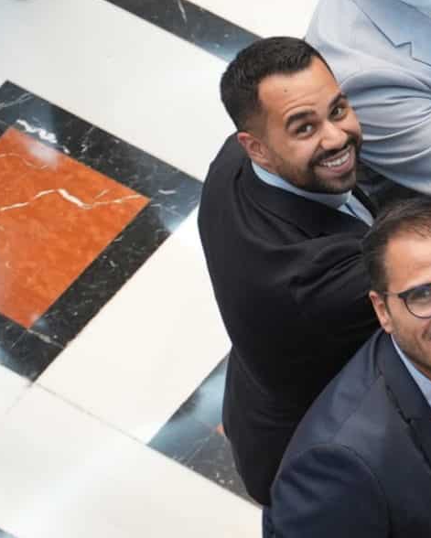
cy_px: 127
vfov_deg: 11.2
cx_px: 790
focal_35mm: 171
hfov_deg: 8.7
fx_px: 2724
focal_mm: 51
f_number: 2.8
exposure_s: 1/125
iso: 1250
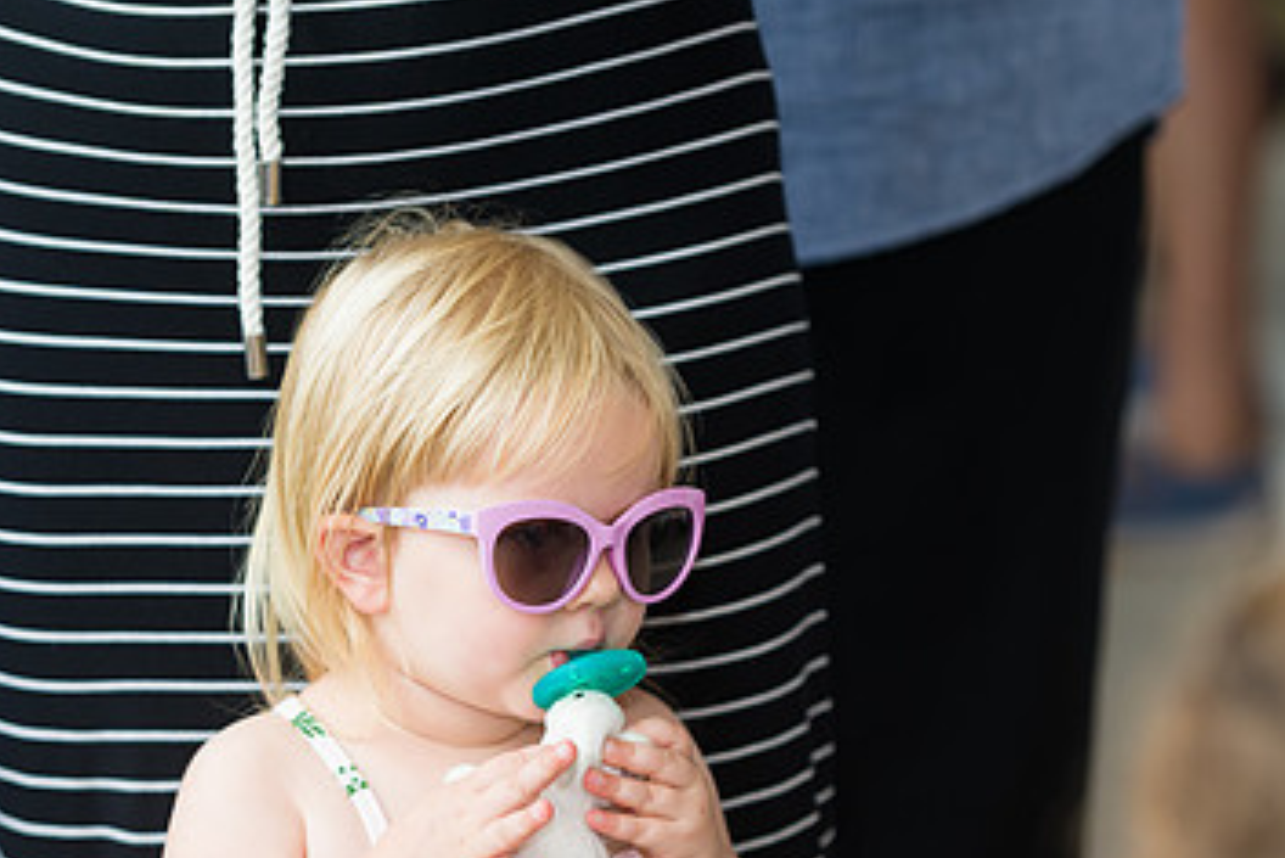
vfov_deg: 6.4
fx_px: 7641
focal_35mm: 214
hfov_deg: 9.6
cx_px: 555
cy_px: 619
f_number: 3.2
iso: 400
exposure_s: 1/200
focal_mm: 130
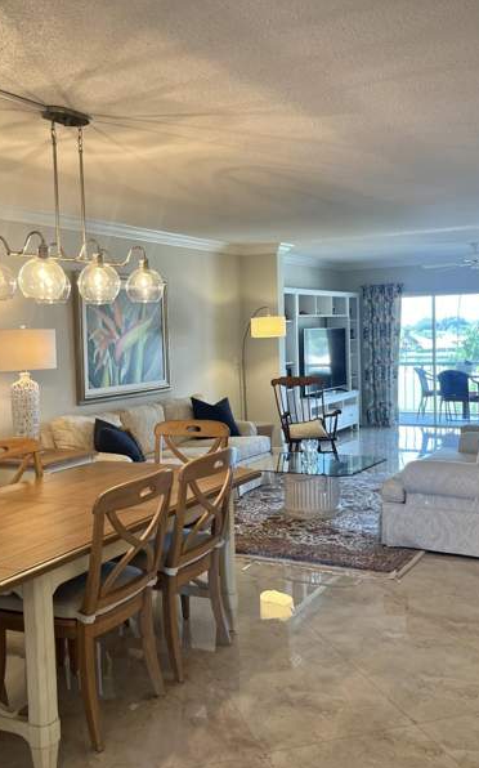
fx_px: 774
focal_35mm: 37
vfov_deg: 52.8
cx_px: 229
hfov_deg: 34.4
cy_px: 385
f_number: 1.6
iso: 64
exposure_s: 1/60
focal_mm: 5.1
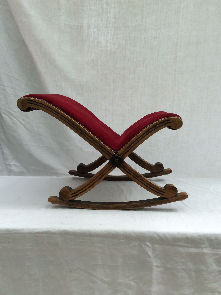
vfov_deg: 56.9
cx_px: 110
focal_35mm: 32
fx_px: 273
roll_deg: -0.2
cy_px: 148
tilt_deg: -11.3
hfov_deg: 44.1
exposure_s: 1/229
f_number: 2.4
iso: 32
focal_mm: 3.3
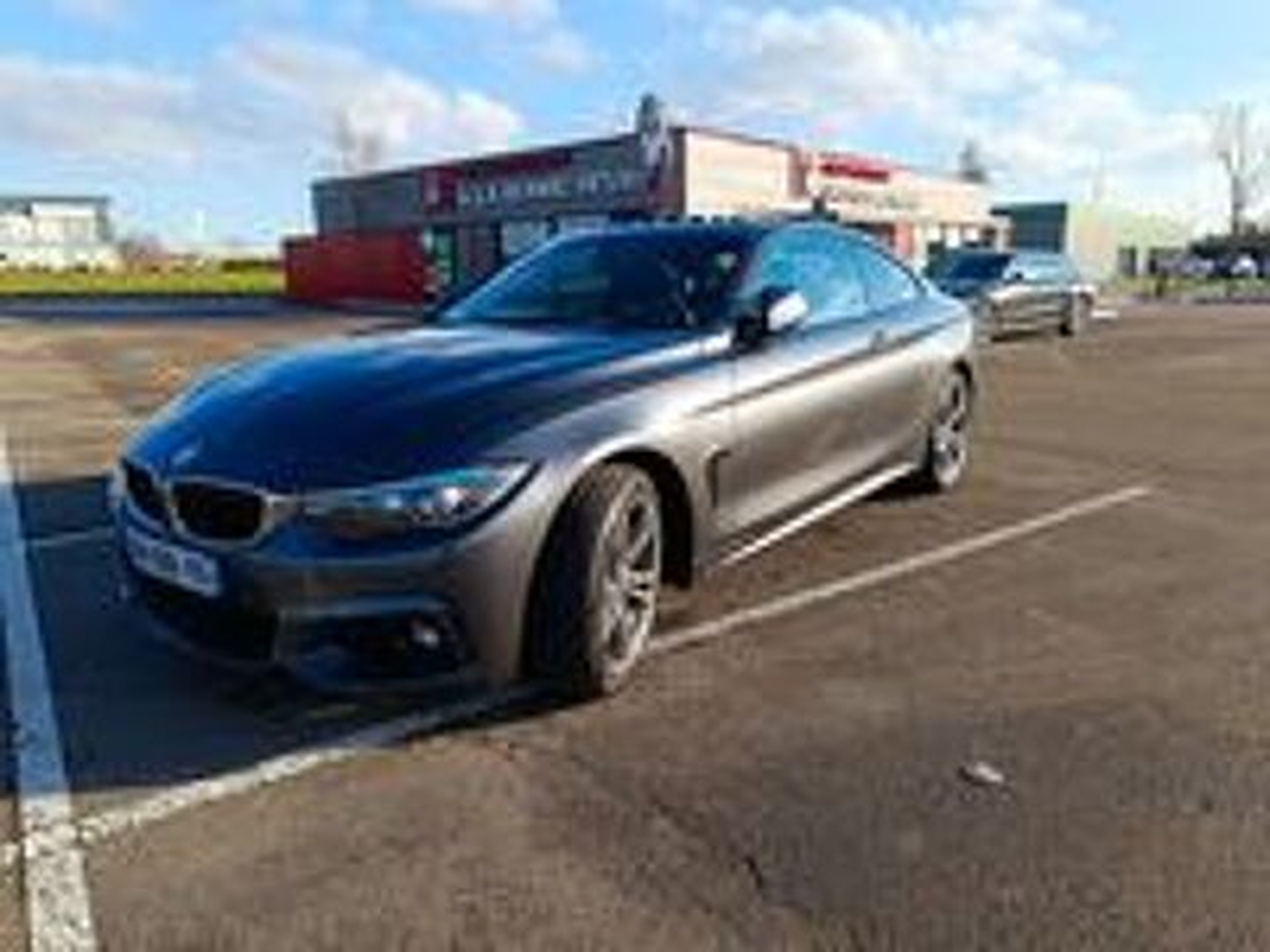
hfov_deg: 71.6
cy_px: 476
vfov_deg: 56.8
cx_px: 635
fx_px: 881
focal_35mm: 24
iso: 51
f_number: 1.88
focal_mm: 5.59
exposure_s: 1/614
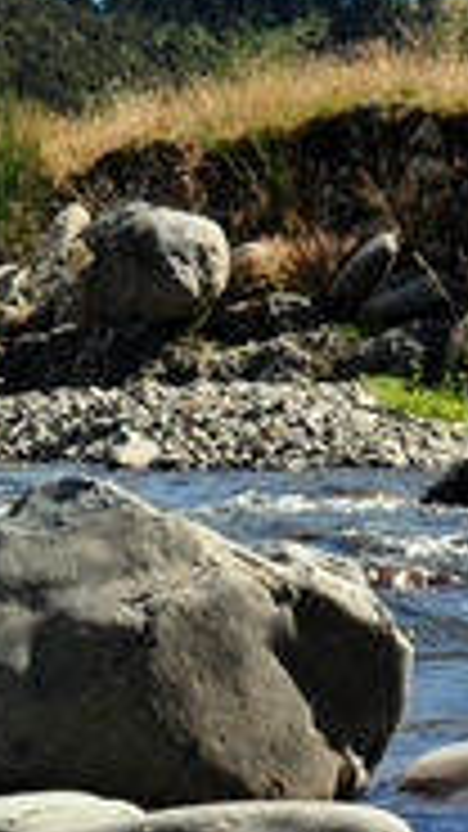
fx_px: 3840
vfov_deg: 12.4
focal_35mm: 174
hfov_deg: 7.0
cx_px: 45
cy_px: 349
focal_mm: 32
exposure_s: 1/30
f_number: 18
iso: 200
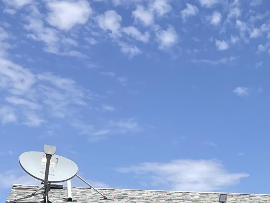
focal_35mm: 114
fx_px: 889
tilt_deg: -1.4
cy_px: 370
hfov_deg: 16.7
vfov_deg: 11.9
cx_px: 294
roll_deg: +1.2
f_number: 1.6
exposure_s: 1/3861
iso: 32
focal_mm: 4.2
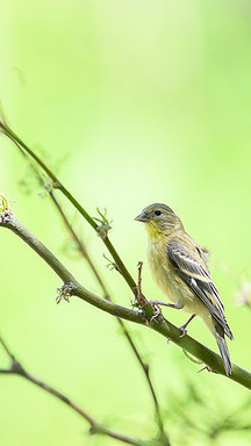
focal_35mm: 1206
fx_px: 14269
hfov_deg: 1.0
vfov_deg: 1.8
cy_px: 188
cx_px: 132
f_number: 4
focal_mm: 560
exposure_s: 1/2000
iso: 1600
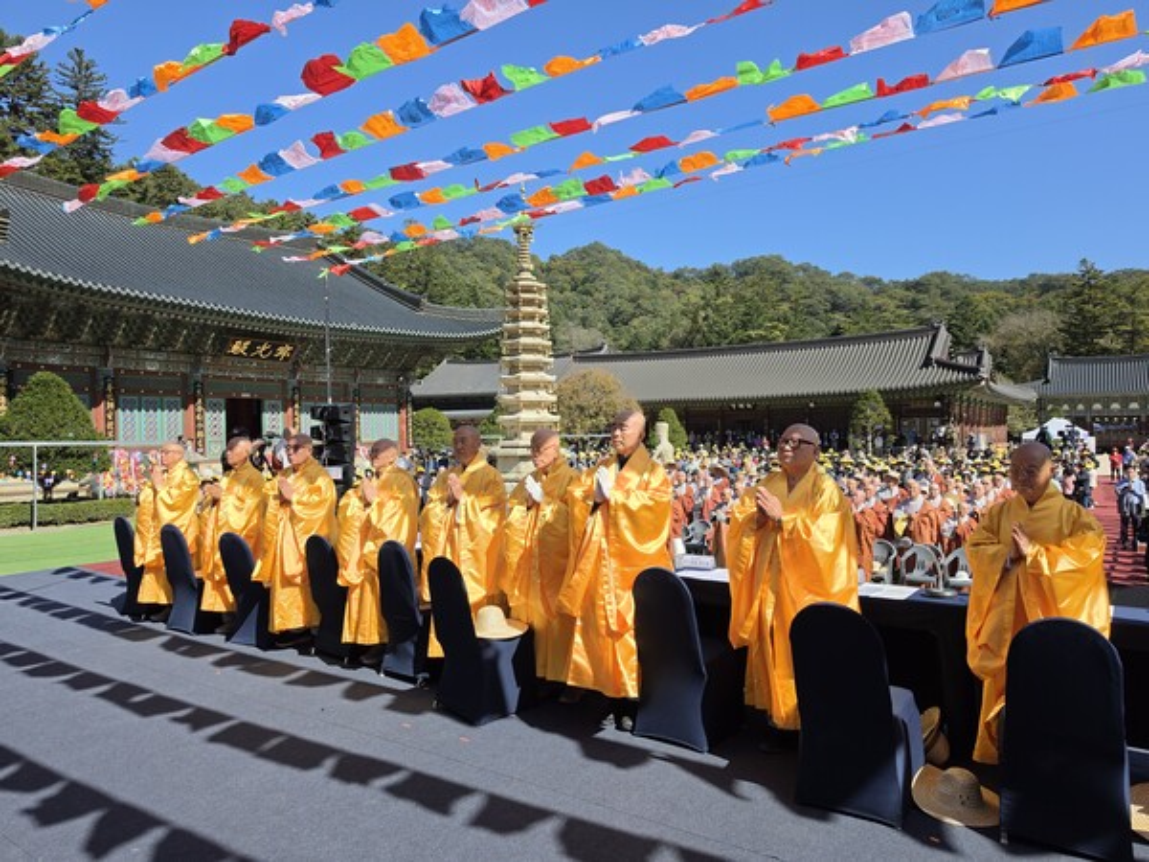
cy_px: 431
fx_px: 763
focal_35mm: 23
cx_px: 574
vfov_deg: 58.9
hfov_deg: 73.9
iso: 64
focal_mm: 6.5
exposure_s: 1/7939
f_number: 1.4
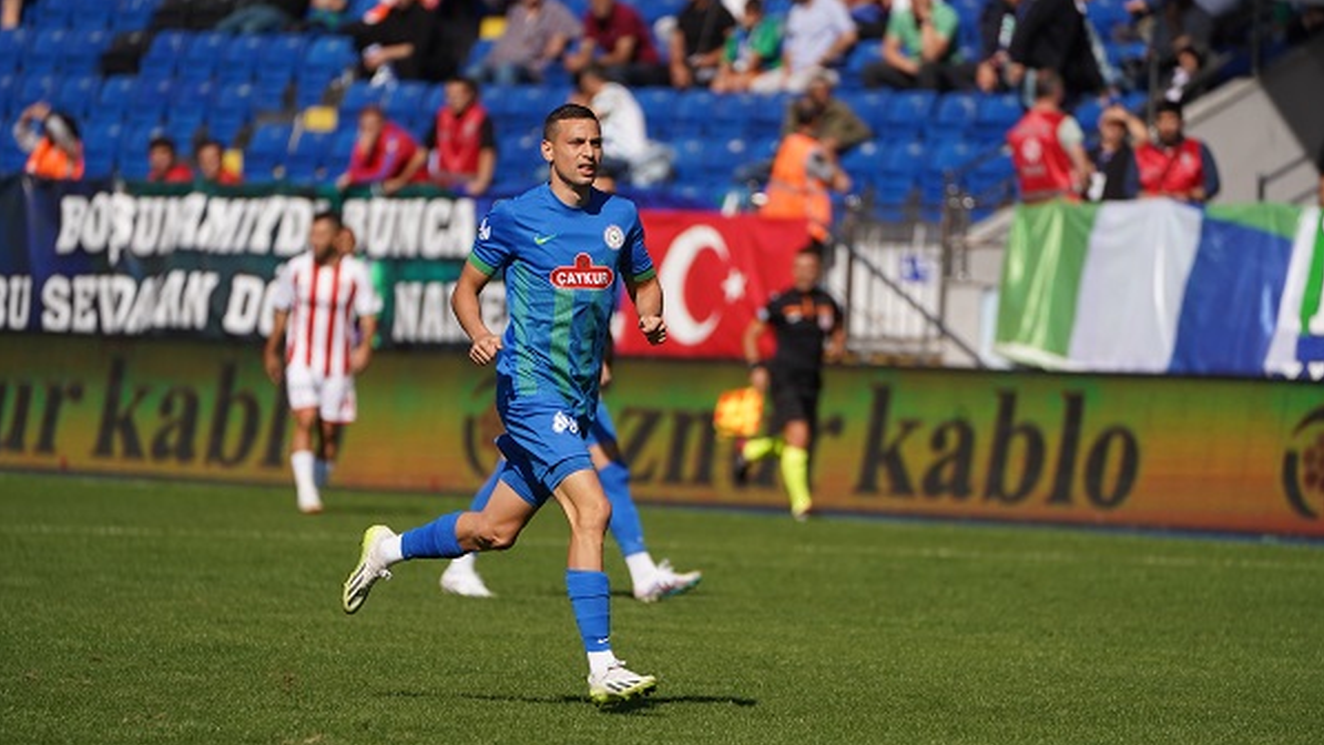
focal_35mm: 421
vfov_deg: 2.9
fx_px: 14782
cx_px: 661
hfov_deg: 5.1
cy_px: 404
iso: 320
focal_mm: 400
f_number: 5.6
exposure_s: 1/2000
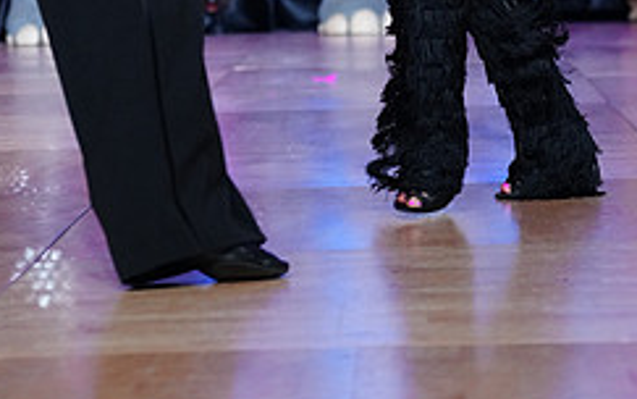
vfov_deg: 7.5
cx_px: 159
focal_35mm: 170
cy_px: -252
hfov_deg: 12.3
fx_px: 2952
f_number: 2.8
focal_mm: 70
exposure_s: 1/400
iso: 2500
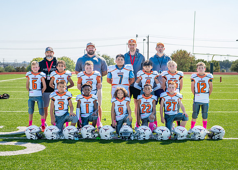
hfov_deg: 30.2
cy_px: 83
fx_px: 441
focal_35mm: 65
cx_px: 114
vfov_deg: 21.8
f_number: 4
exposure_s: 1/500
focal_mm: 50
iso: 100
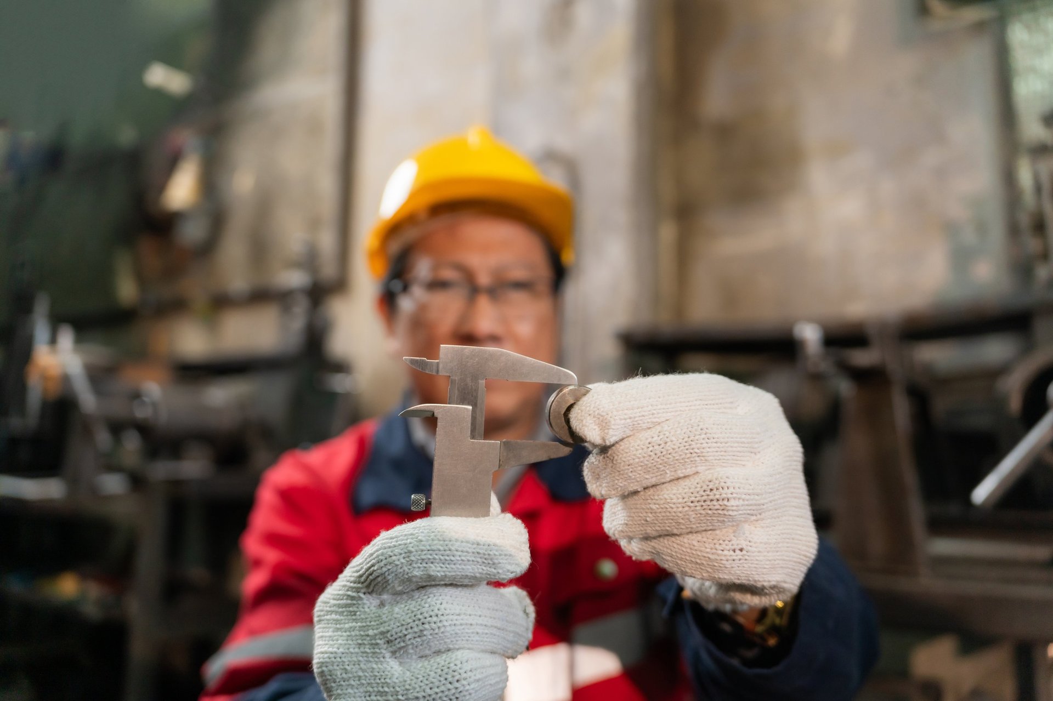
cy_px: 350
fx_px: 819
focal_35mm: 28
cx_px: 526
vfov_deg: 46.4
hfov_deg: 65.5
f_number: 2.8
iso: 500
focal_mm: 28
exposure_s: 1/80
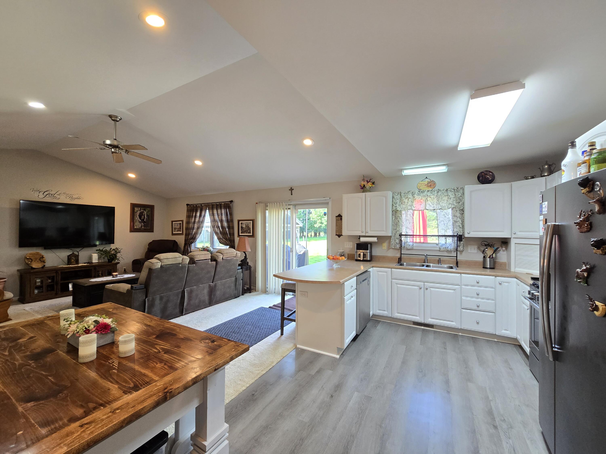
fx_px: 228
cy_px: 227
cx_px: 303
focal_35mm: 13
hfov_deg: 106.2
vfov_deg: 89.9
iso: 160
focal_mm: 2.2
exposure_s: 1/60
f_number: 2.2
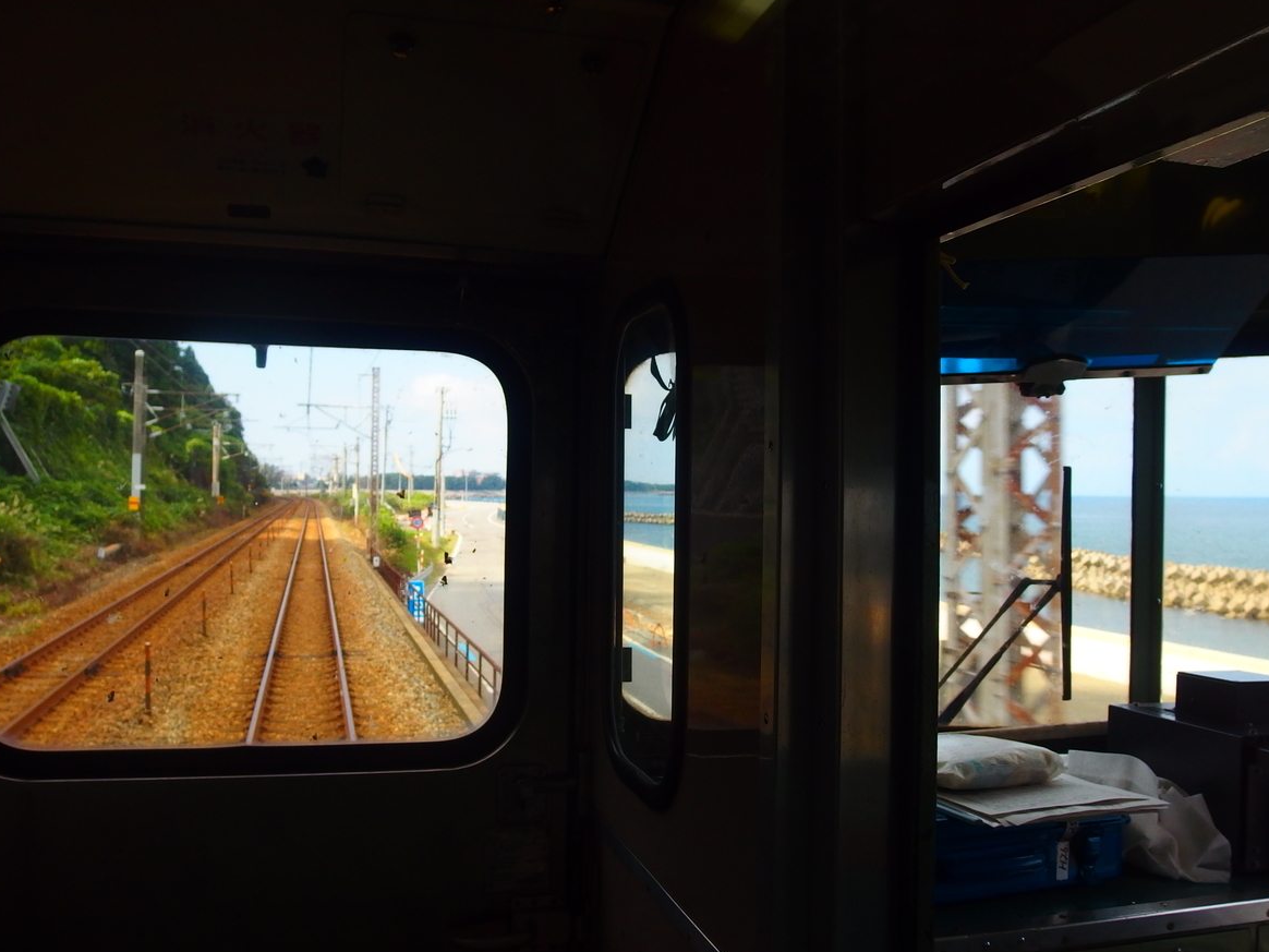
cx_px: 625
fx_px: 1210
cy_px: 465
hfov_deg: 55.4
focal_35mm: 33
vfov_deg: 42.9
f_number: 3.2
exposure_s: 1/400
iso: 100
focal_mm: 5.6
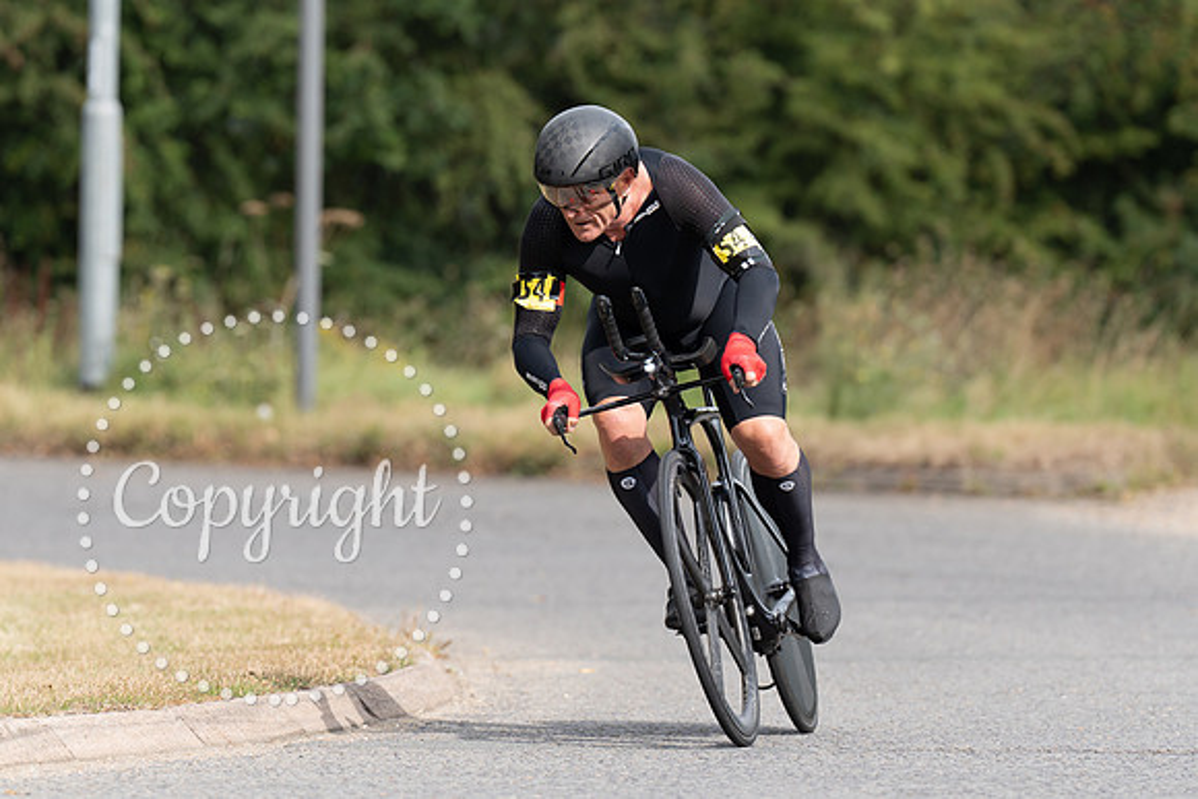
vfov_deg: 4.6
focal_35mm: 300
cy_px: 327
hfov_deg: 6.9
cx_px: 627
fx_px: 9985
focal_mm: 200
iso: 200
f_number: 3.5
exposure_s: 1/1000
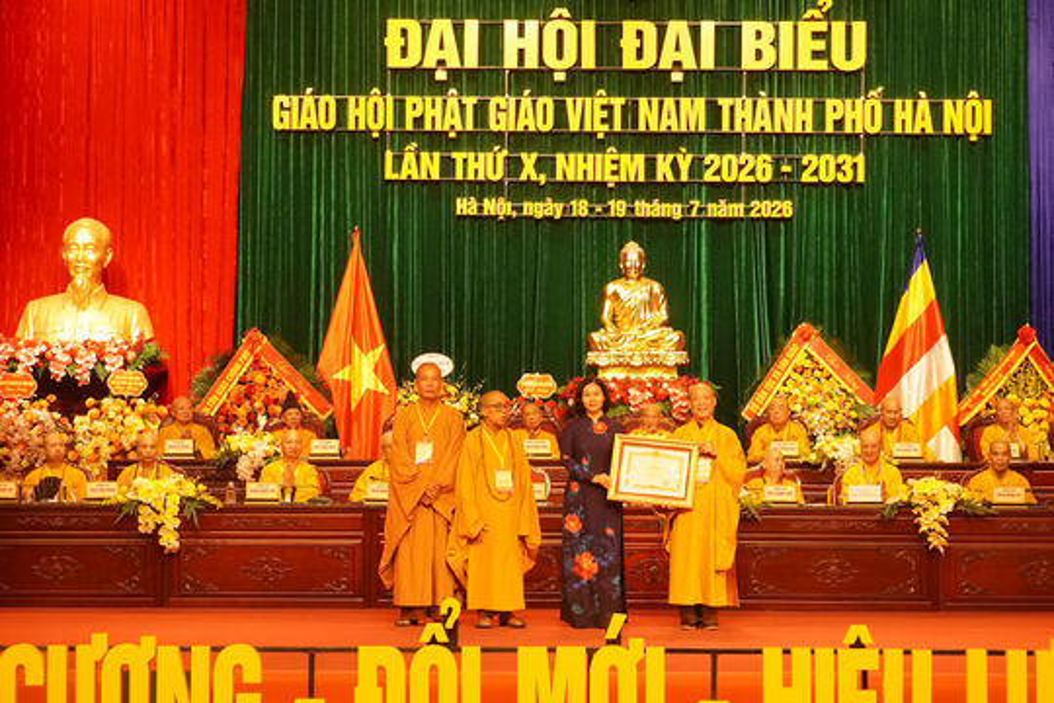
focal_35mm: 75
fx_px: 2196
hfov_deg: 27.0
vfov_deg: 18.2
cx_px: 527
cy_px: 352
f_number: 6.3
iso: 2500
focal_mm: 50
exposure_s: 1/100
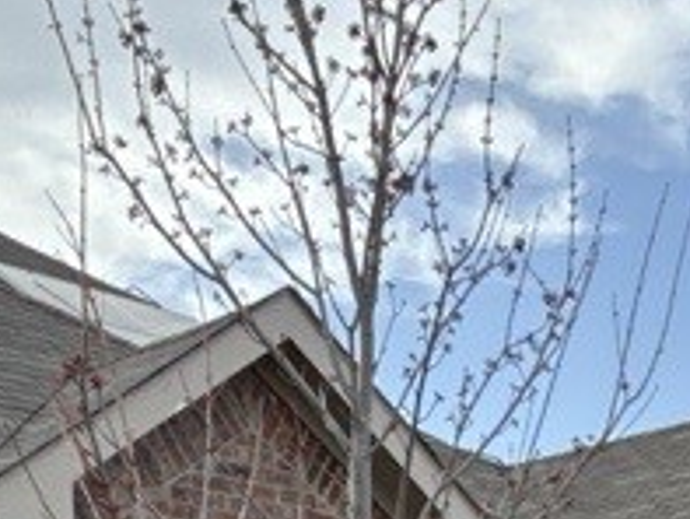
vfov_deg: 13.7
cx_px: 427
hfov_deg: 21.5
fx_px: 1815
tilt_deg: -3.8
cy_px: 1049
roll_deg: +0.7
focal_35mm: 91
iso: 64
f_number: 2.2
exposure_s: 1/479
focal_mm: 2.22
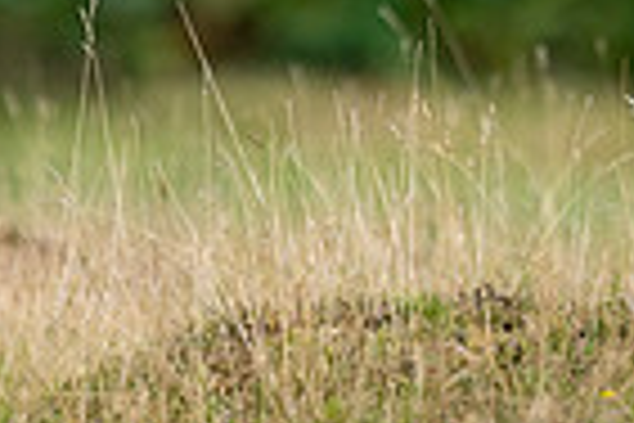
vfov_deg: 0.7
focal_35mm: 1968
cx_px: 126
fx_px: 34656
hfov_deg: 1.0
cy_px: -459
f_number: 5
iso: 160
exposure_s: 1/500
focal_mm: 300
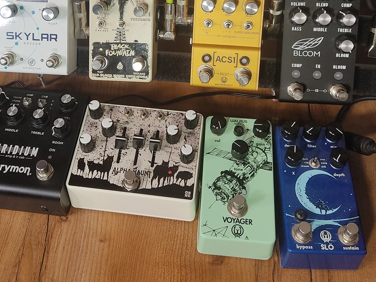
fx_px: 532
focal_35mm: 49
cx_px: 169
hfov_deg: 38.9
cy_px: 36
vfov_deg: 28.7
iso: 132
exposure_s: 1/33
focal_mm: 4.74
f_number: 1.79
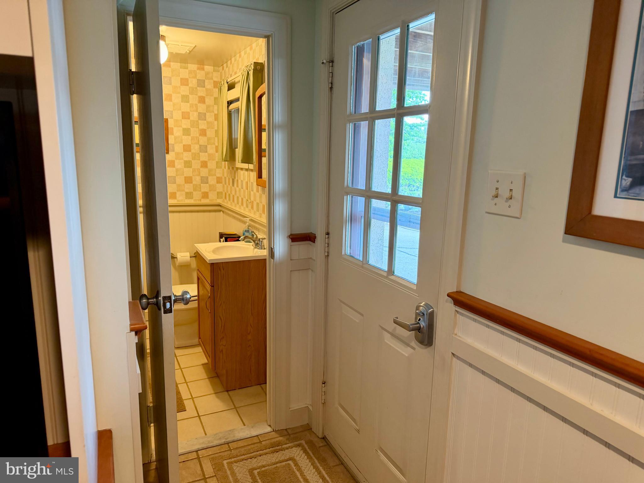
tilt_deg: -10.7
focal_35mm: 24
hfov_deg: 71.6
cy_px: 242
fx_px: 446
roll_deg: -0.2
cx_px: 322
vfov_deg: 56.8
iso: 250
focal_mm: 6.76
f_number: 1.78
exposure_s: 1/60
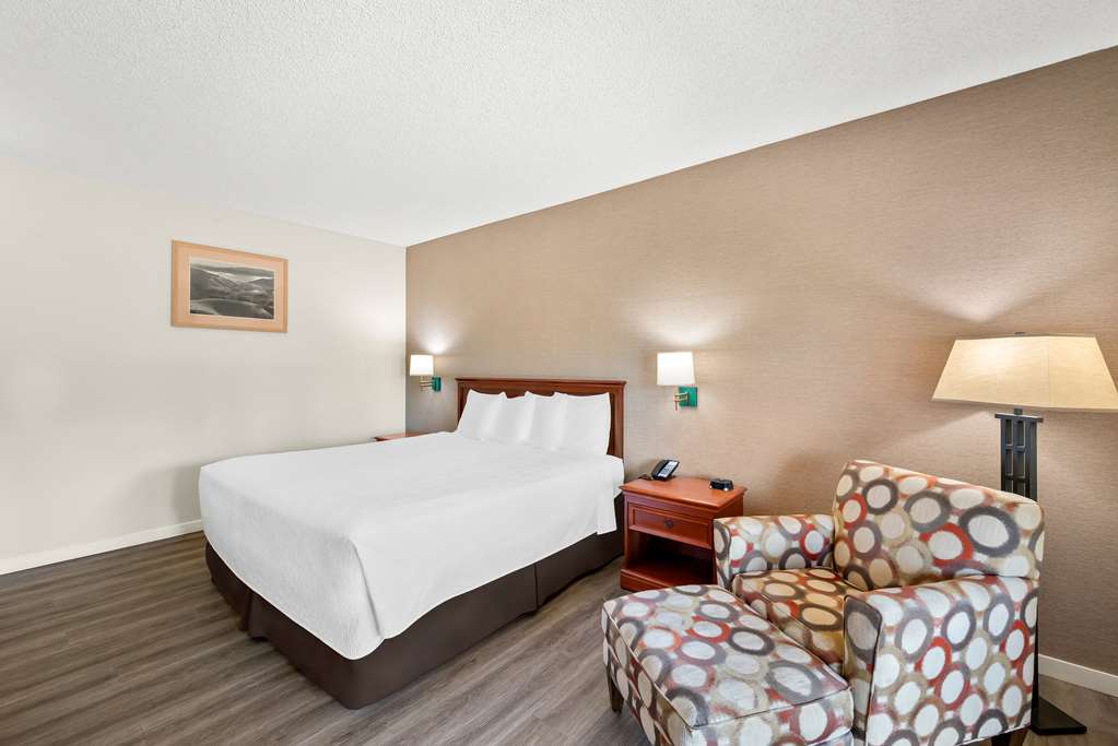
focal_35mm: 14
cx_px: 559
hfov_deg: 104.2
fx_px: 435
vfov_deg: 81.3
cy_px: 373
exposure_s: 1/1.67
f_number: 10
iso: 250
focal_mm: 14
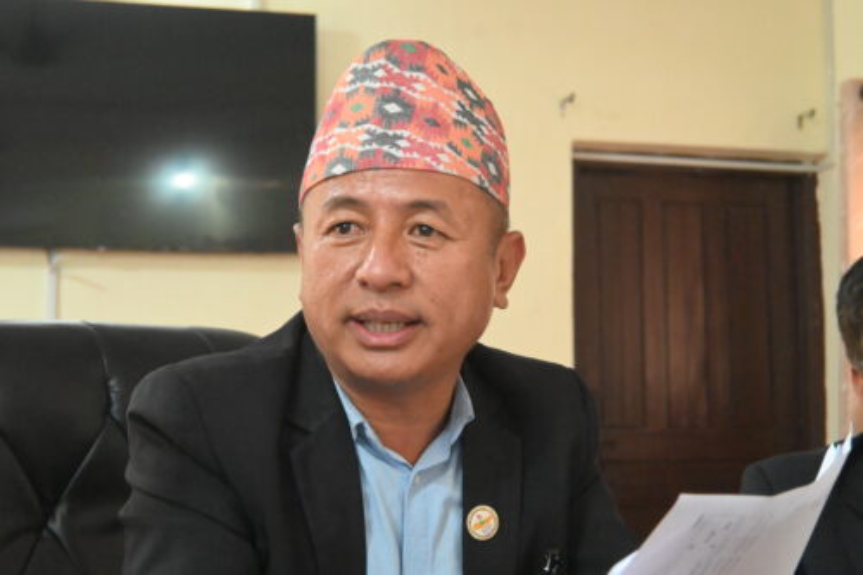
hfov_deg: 27.0
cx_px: 432
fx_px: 1797
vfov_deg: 18.2
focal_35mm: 75
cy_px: 288
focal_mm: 50
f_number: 6.3
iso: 12800
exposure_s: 1/60
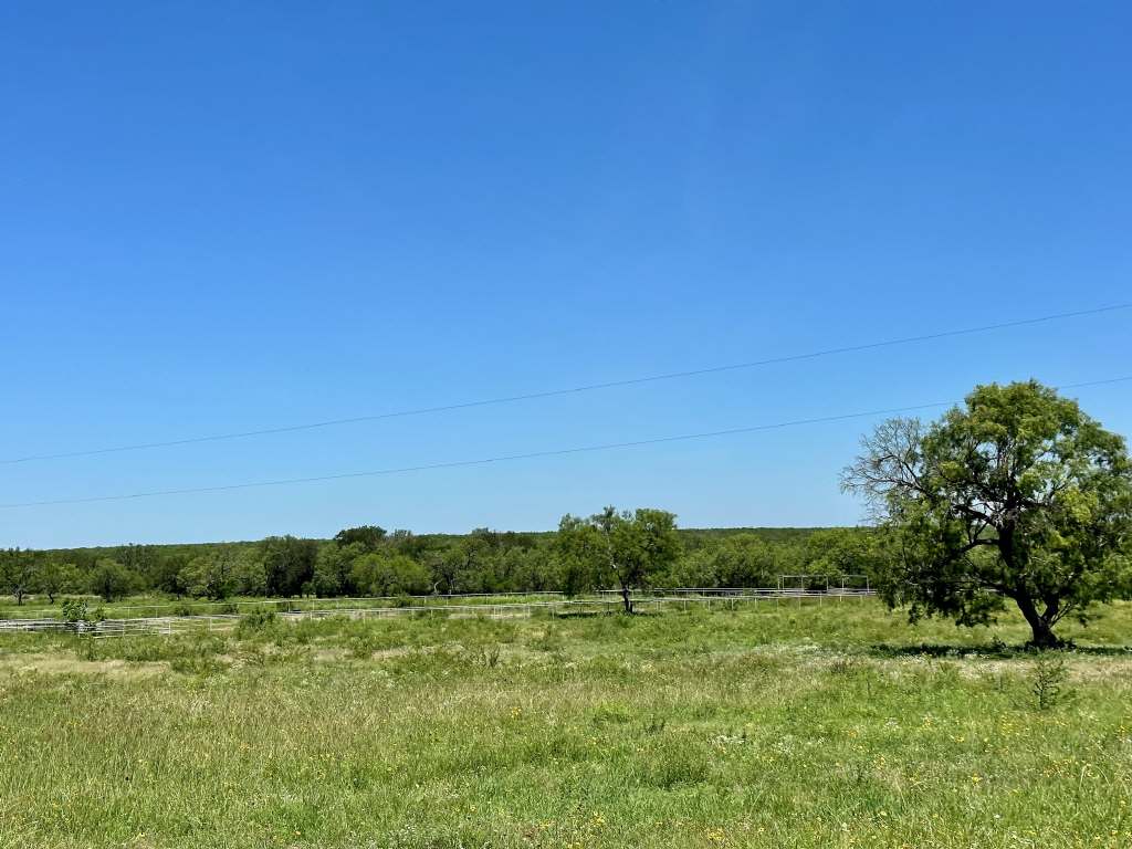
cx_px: 566
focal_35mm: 48
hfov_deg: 39.7
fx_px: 1570
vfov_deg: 30.3
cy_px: 424
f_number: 1.78
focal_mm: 6.86
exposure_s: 1/5556
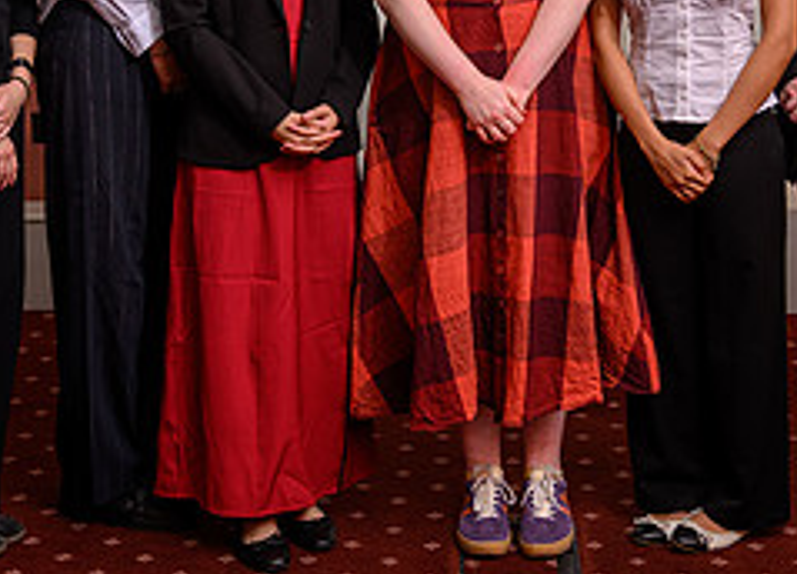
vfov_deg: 15.5
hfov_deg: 21.8
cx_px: 496
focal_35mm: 91
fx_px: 2065
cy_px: -3
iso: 50
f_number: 4.5
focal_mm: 34.5
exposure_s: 1/200
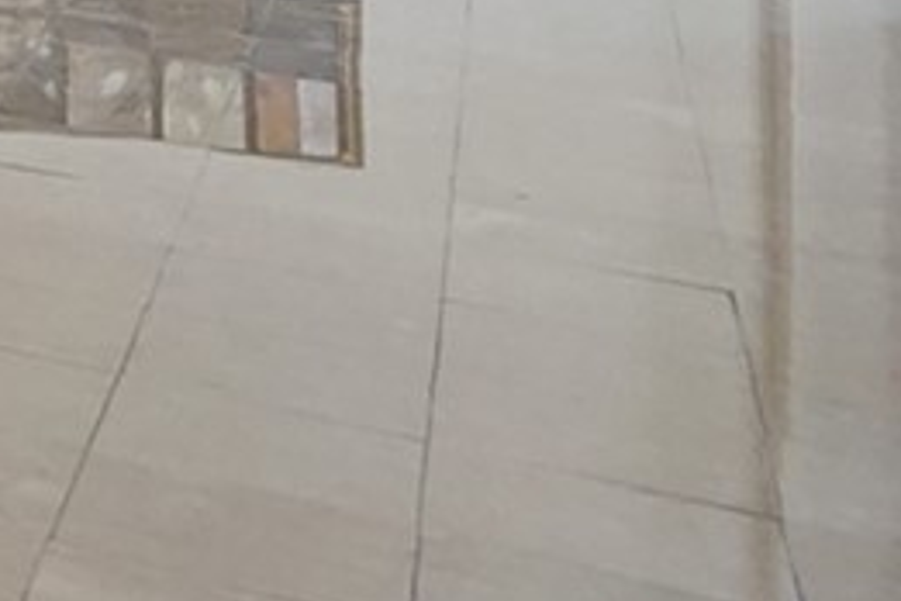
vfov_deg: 12.8
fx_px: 2277
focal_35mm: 91
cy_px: -661
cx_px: -1776
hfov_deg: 11.7
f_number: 2.8
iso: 1250
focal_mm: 14
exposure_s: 1/400
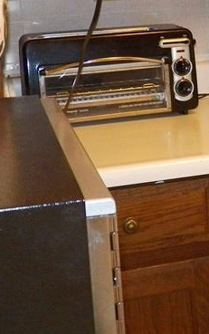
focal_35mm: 89
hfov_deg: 13.6
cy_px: 71
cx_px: 341
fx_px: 810
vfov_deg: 23.0
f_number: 2.8
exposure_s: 1/30
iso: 400
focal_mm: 5.5
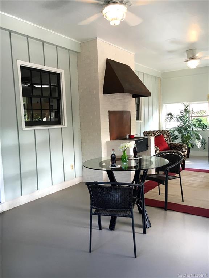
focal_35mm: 29
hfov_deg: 48.2
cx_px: 104
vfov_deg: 61.7
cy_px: 139
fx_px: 233
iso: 32
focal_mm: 4.15
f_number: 2.2
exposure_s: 1/30
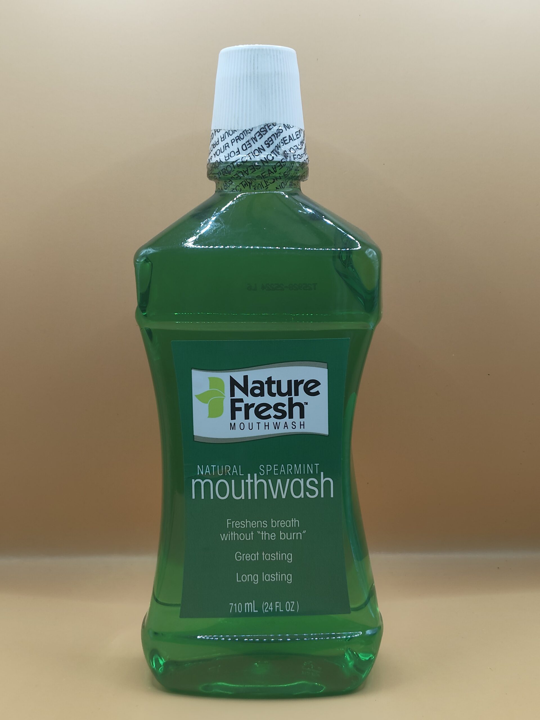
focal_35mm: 50
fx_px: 1040
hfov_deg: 29.1
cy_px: 360
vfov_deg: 38.2
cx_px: 270
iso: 195
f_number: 1.88
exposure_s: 1/100
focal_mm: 5.56
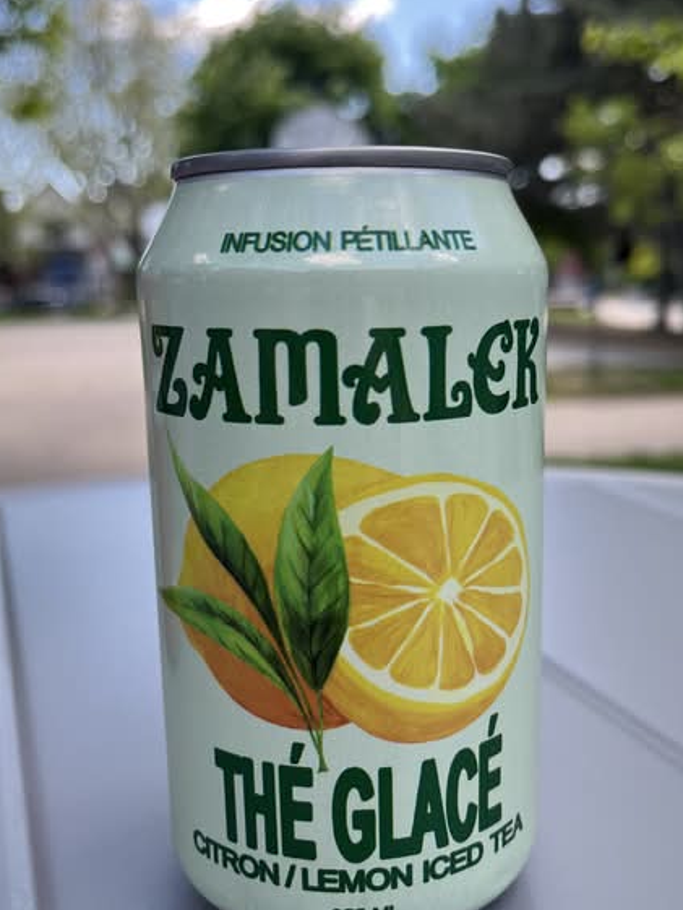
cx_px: 380
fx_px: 894
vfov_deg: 53.9
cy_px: 453
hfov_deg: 41.7
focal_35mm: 34
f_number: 1.6
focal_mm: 5.1
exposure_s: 1/459
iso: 50
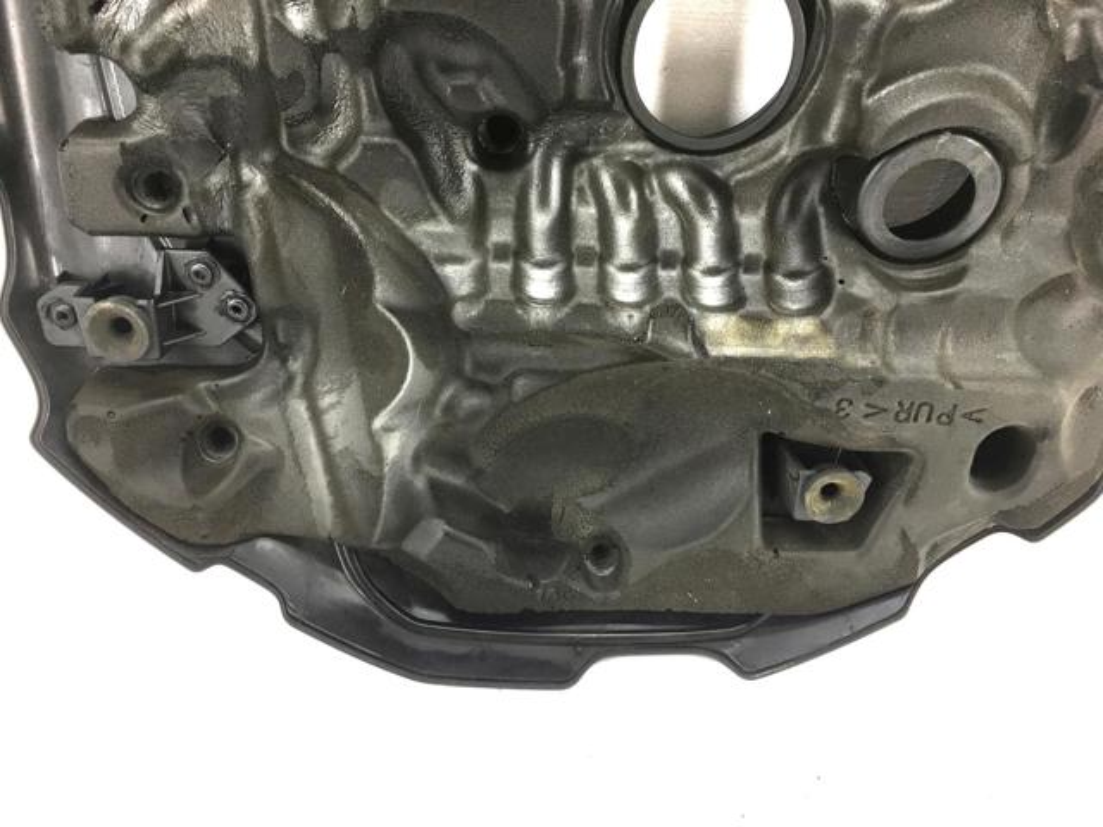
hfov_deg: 61.7
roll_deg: -1.1
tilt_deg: -24.0
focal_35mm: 29
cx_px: 552
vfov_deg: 48.2
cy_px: 414
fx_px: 924
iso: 40
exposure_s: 1/100
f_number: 2.2
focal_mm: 4.15
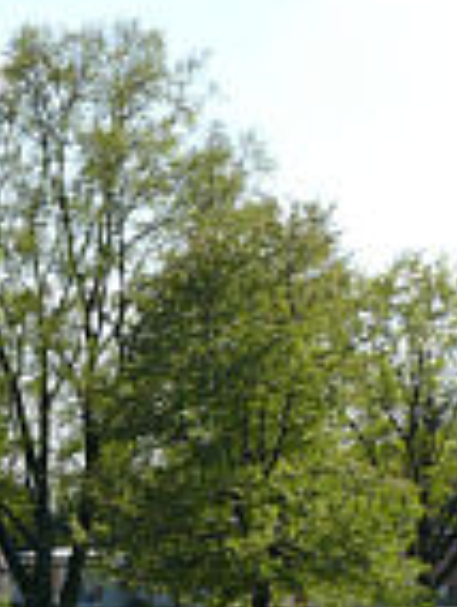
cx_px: -30
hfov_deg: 13.2
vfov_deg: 17.1
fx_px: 1948
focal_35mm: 111
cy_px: 658
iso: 100
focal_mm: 7.4
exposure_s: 1/320
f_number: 5.6
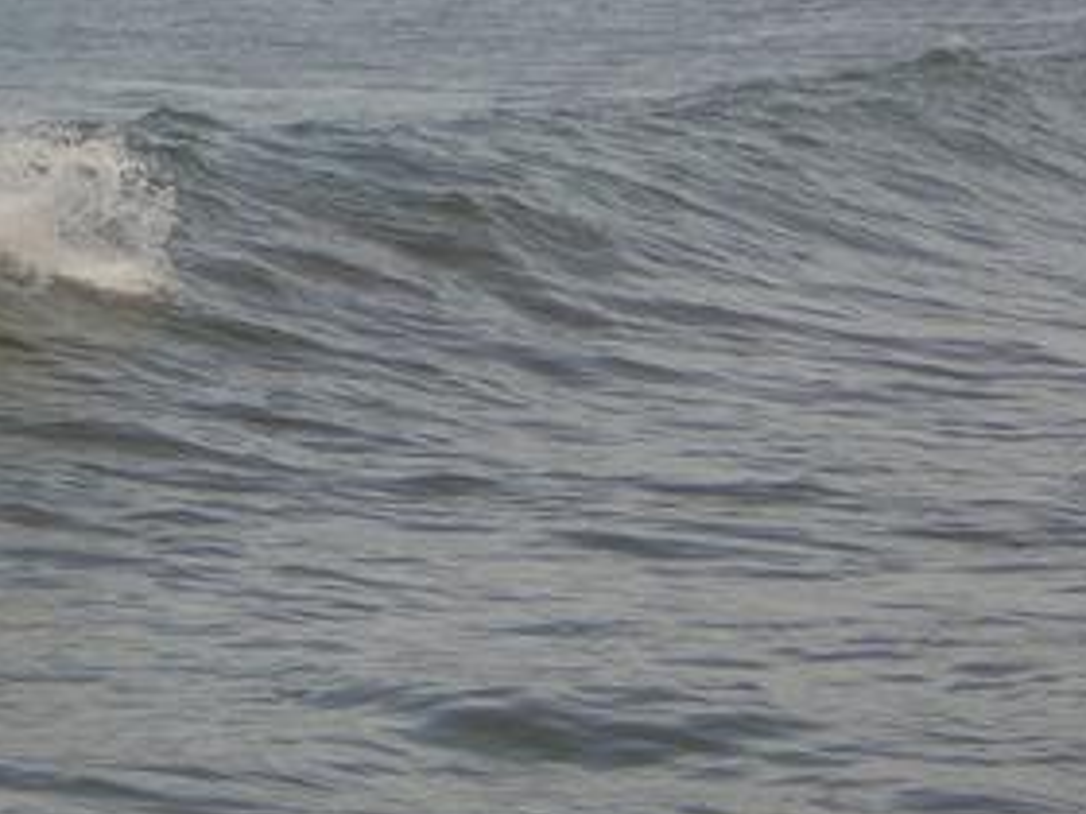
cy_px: 298
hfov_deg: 10.4
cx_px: 126
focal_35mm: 190
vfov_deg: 7.8
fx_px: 5961
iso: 50
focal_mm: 12.6
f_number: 4.4
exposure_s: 1/454
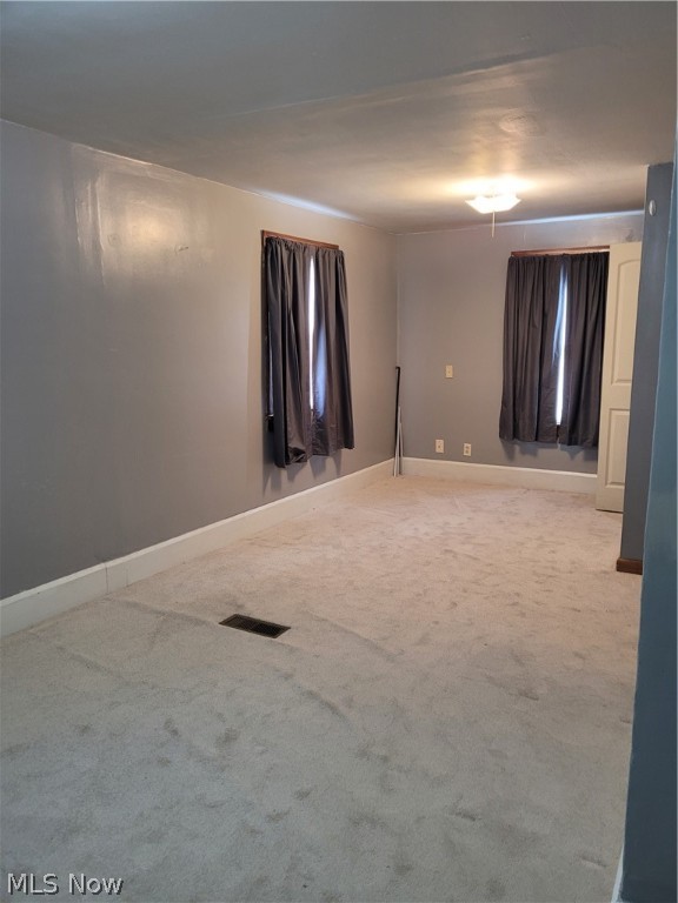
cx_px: 339
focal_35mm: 26
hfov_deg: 53.1
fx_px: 679
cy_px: 452
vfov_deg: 67.3
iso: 200
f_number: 1.8
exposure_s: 1/40
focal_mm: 5.4
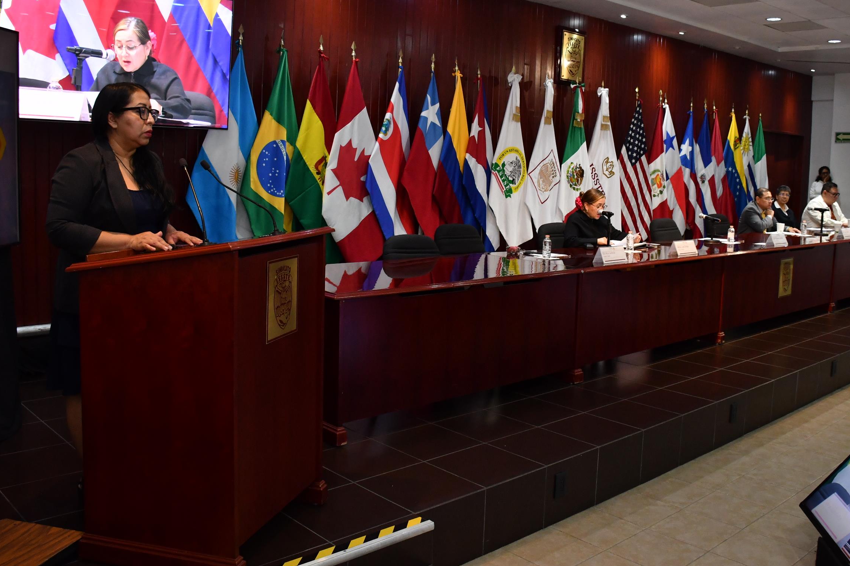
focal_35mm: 33
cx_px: 488
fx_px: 779
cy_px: 232
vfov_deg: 39.8
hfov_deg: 57.0
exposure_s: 1/100
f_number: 5.6
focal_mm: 18
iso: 1250
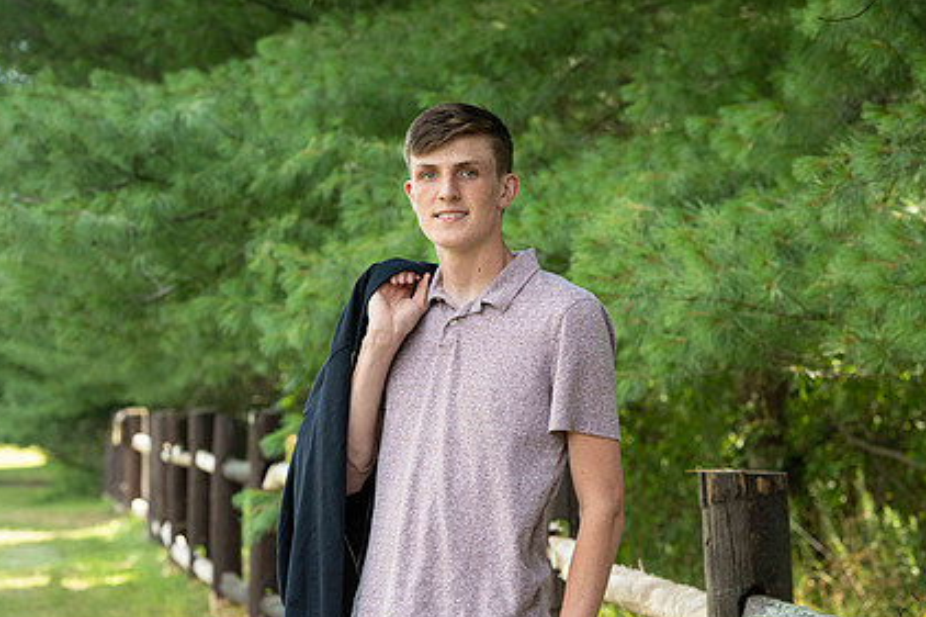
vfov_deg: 8.9
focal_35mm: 154
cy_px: 403
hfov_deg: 13.3
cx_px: 551
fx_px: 3959
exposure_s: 1/200
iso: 500
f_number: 6.3
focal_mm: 112
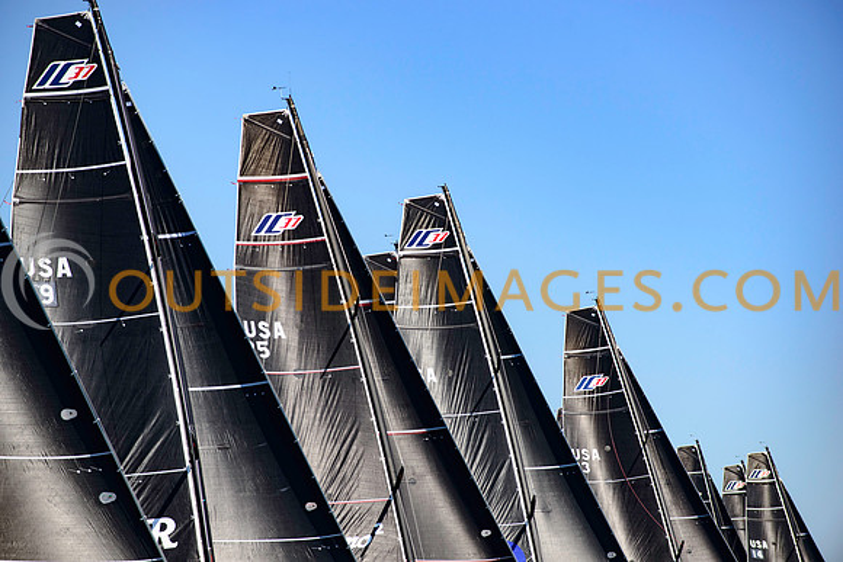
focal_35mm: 200
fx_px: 4684
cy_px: 281
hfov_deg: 10.3
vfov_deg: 6.9
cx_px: 422
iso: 250
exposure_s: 1/1600
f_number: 5.6
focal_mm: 200
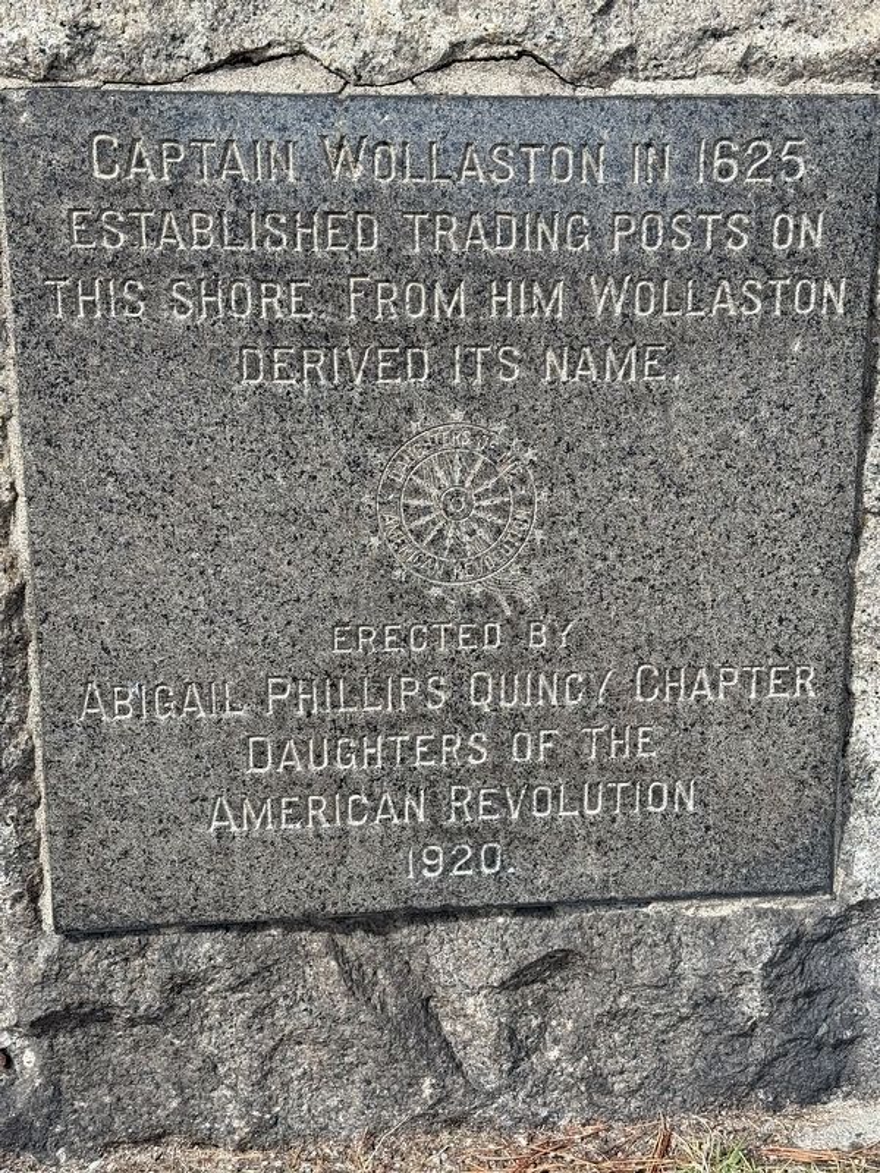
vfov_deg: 39.7
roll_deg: +1.2
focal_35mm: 48
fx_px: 1627
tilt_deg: -16.1
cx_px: 440
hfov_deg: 30.3
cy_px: 586
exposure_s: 1/1883
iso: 80
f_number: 1.78
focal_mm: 6.76
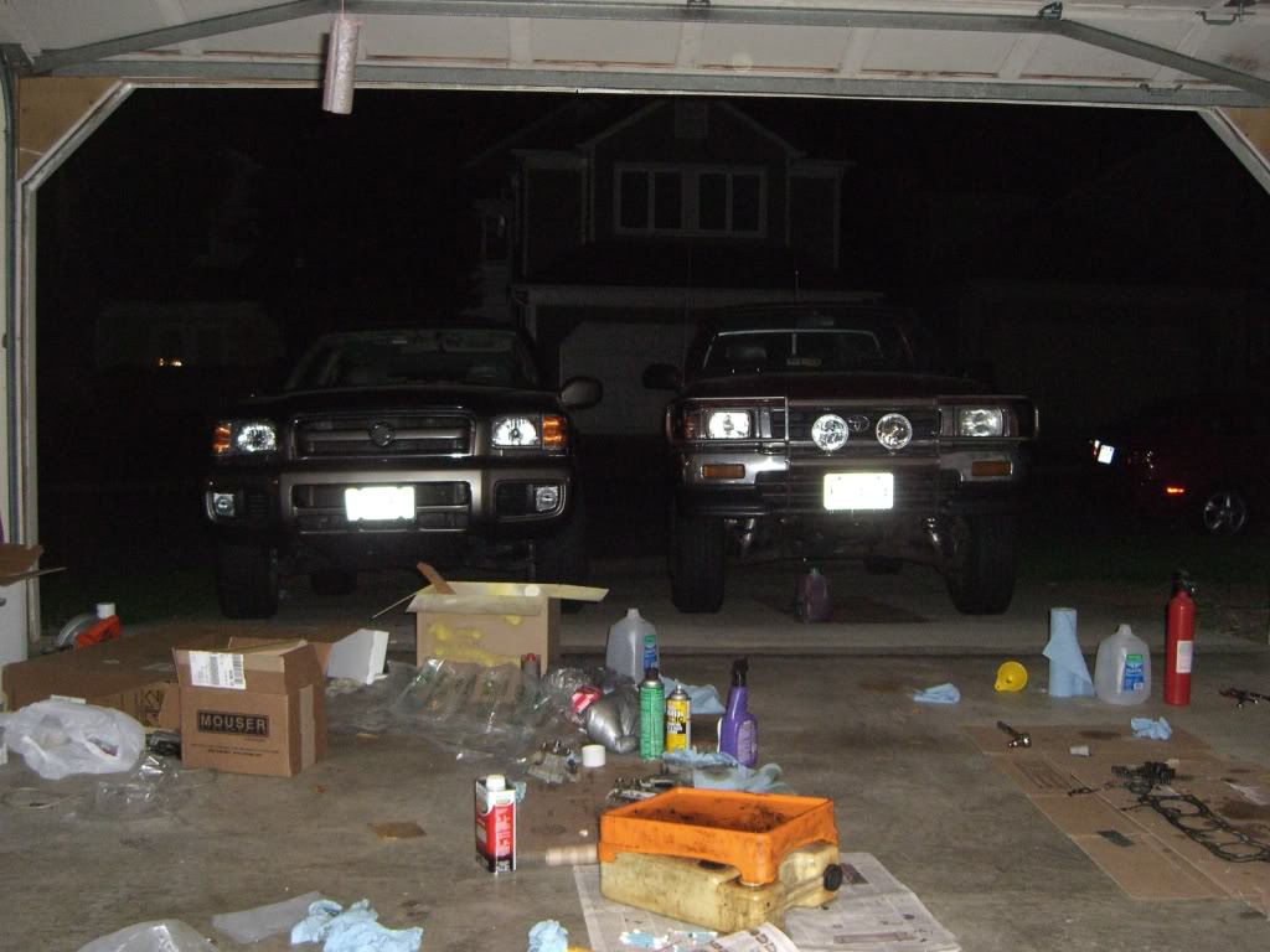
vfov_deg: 37.7
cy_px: 476
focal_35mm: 38
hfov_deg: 49.0
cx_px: 635
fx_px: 1394
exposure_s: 1/60
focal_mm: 7.9
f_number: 2.8
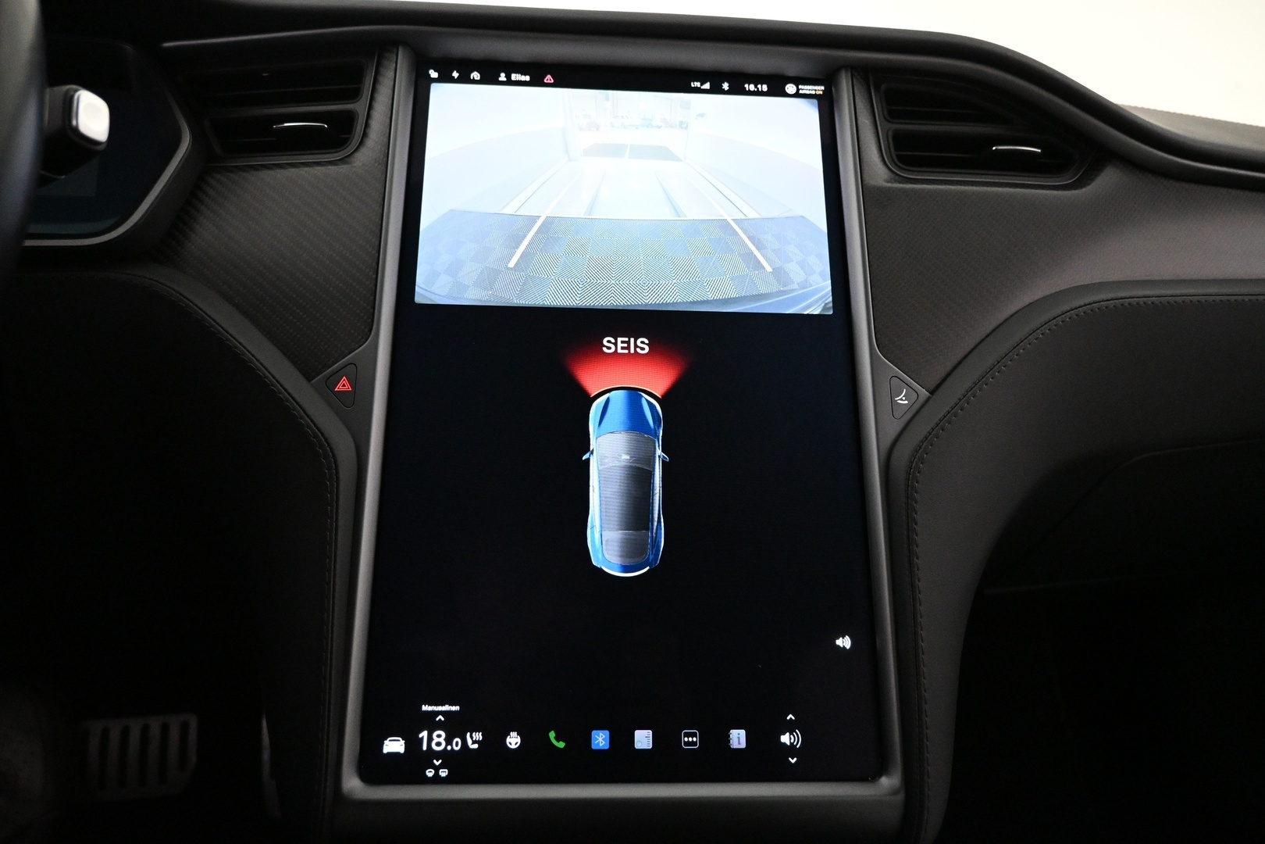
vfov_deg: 53.1
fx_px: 843
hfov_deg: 73.7
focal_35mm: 24
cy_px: 422
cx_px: 632
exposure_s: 1/80
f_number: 3.5
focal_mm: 16
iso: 4000
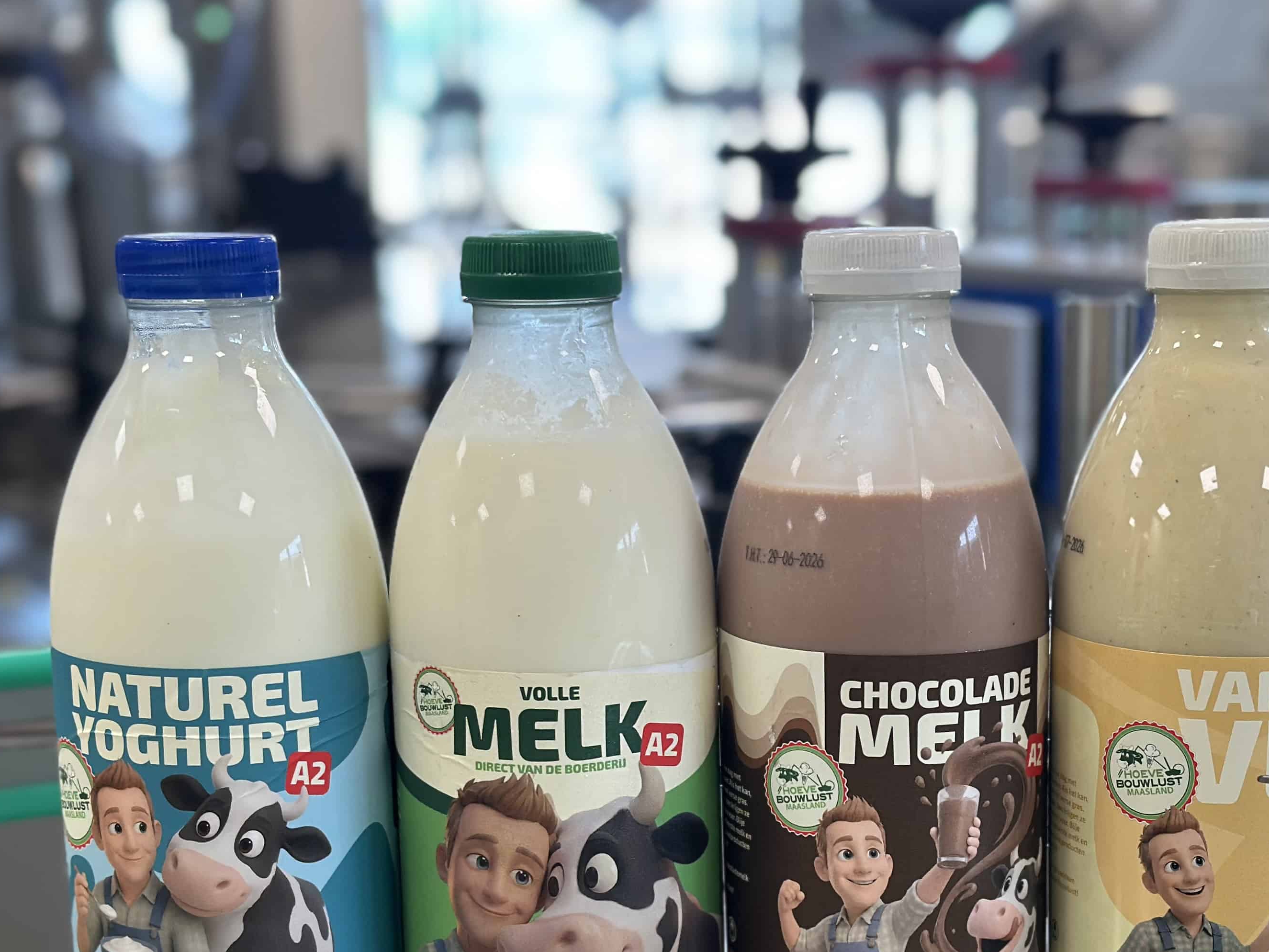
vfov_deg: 20.0
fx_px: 2676
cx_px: 784
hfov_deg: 26.6
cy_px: 722
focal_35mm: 73
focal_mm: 6.86
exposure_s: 1/100
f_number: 1.78
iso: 80
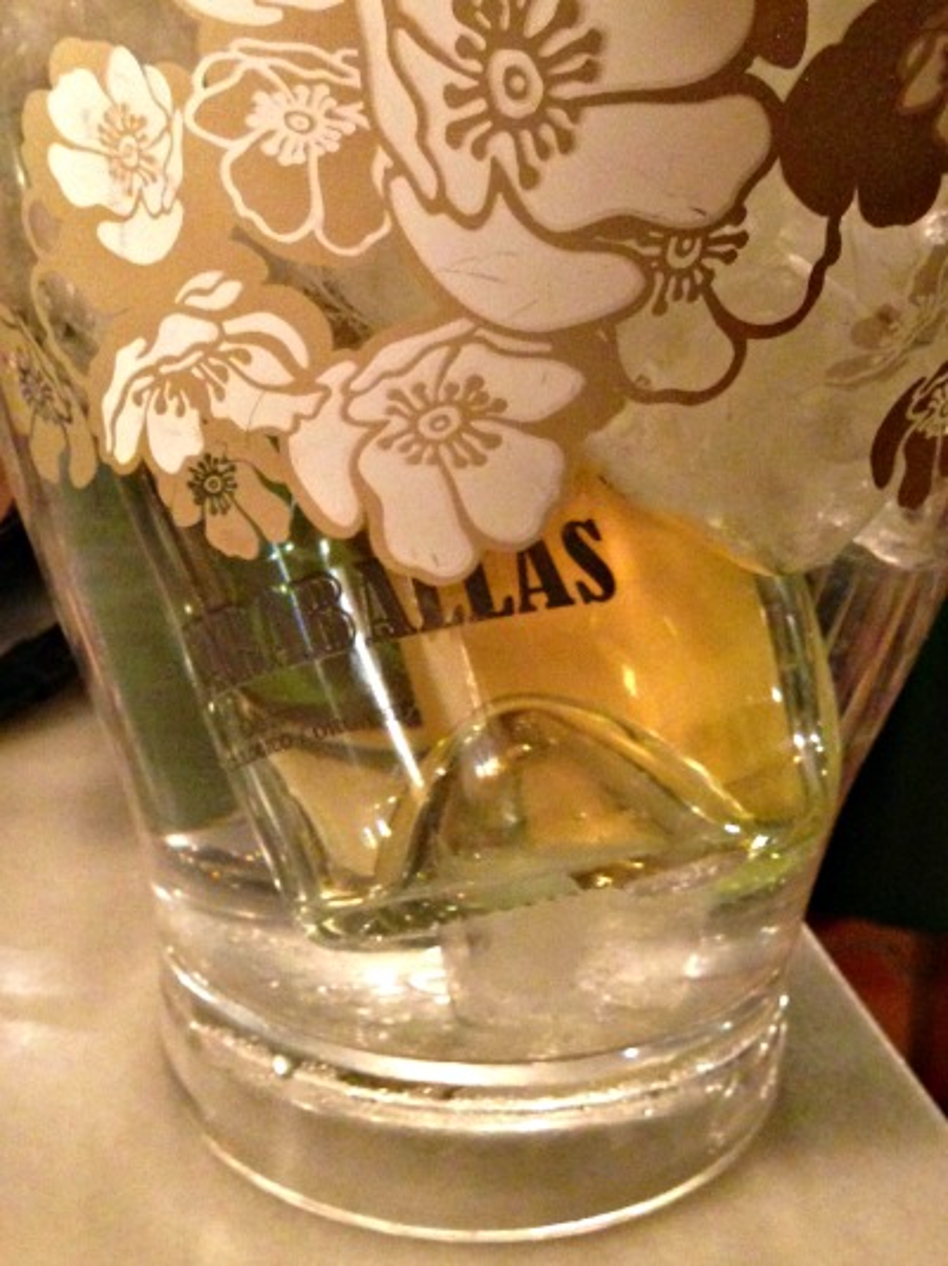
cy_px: 633
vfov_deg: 55.4
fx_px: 1206
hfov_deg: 42.9
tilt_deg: -14.9
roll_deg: -3.1
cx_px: 474
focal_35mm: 33
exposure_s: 1/15
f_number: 2.4
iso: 500
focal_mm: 4.12
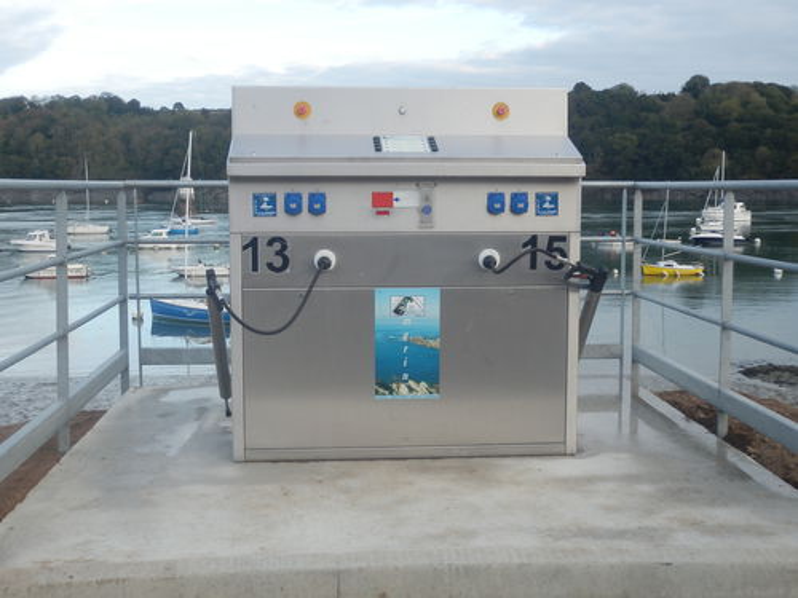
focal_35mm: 46
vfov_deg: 31.5
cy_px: 299
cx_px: 399
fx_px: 1060
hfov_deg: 41.2
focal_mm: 8.3
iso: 80
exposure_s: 1/160
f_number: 4.2
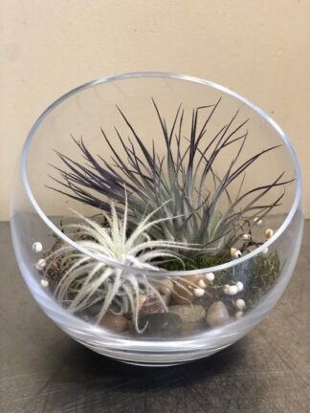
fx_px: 621
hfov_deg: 28.0
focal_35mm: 52
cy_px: 206
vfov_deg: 36.8
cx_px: 155
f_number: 2.4
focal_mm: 6
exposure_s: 1/24
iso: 125
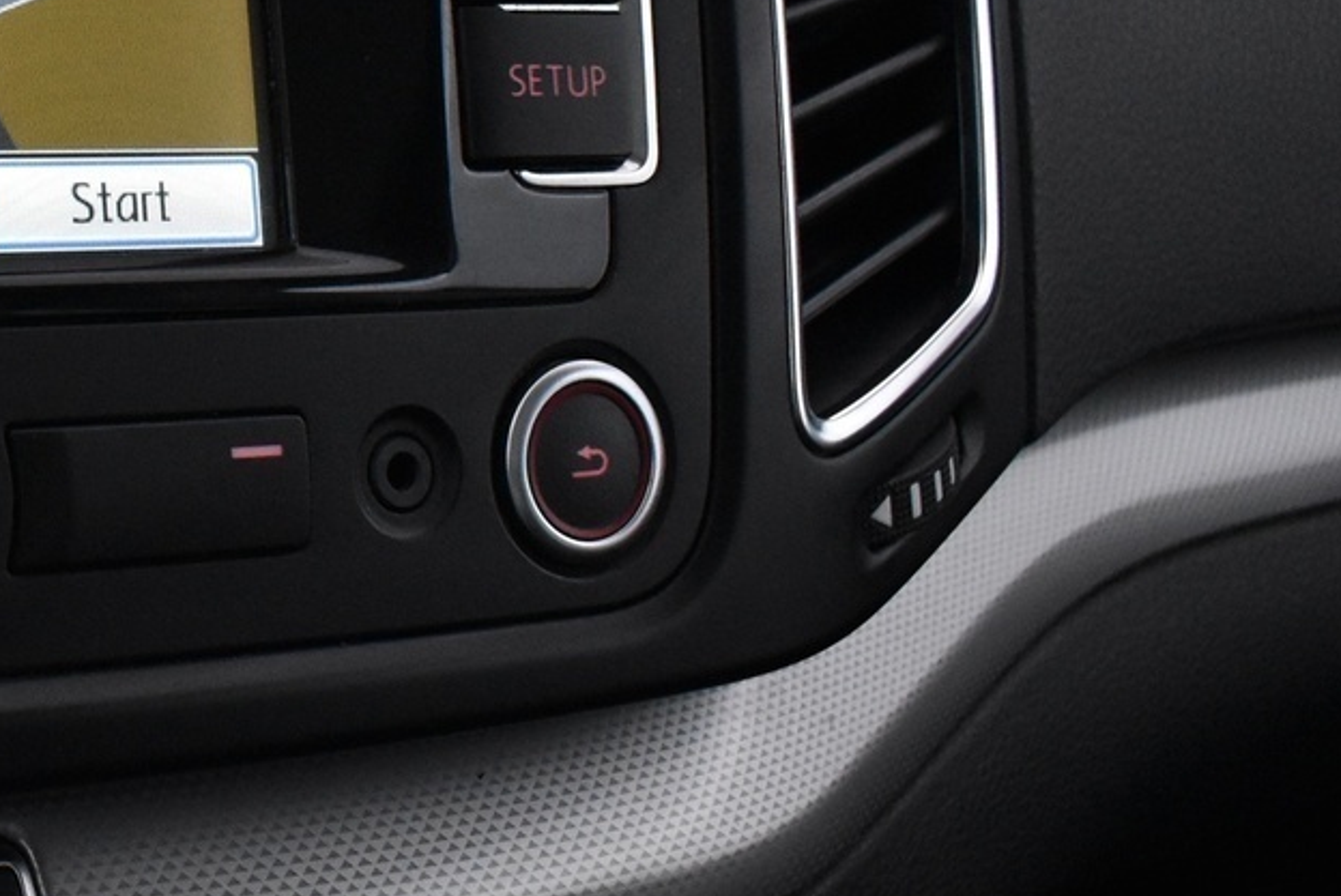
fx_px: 2609
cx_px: -379
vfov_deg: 18.9
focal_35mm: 70
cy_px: -43
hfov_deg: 25.1
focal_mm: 18
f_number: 4.5
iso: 3200
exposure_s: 1/80
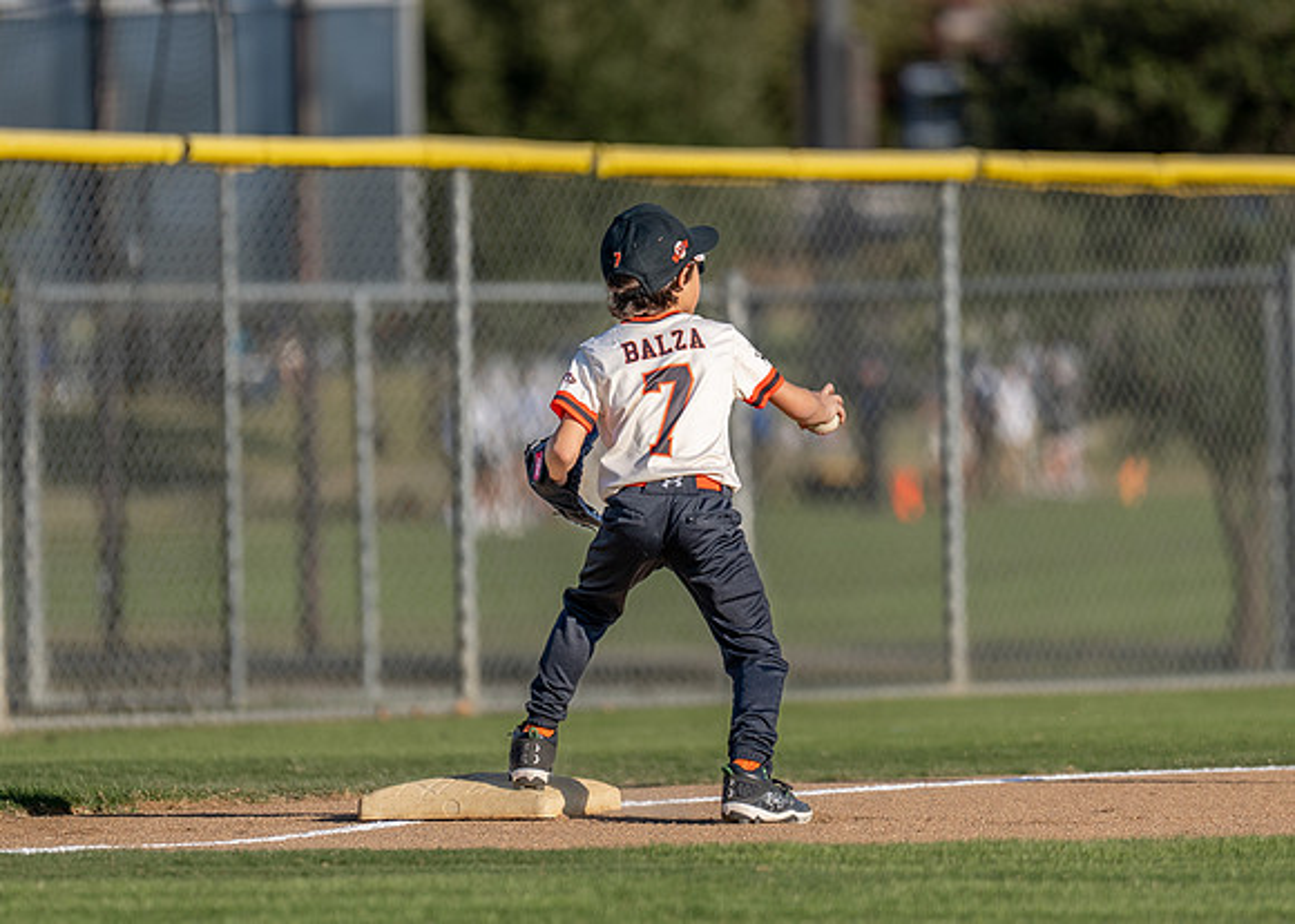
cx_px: 685
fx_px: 15368
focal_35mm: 418
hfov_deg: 4.8
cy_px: 487
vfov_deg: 3.4
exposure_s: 1/1600
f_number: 2.8
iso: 100
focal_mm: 200
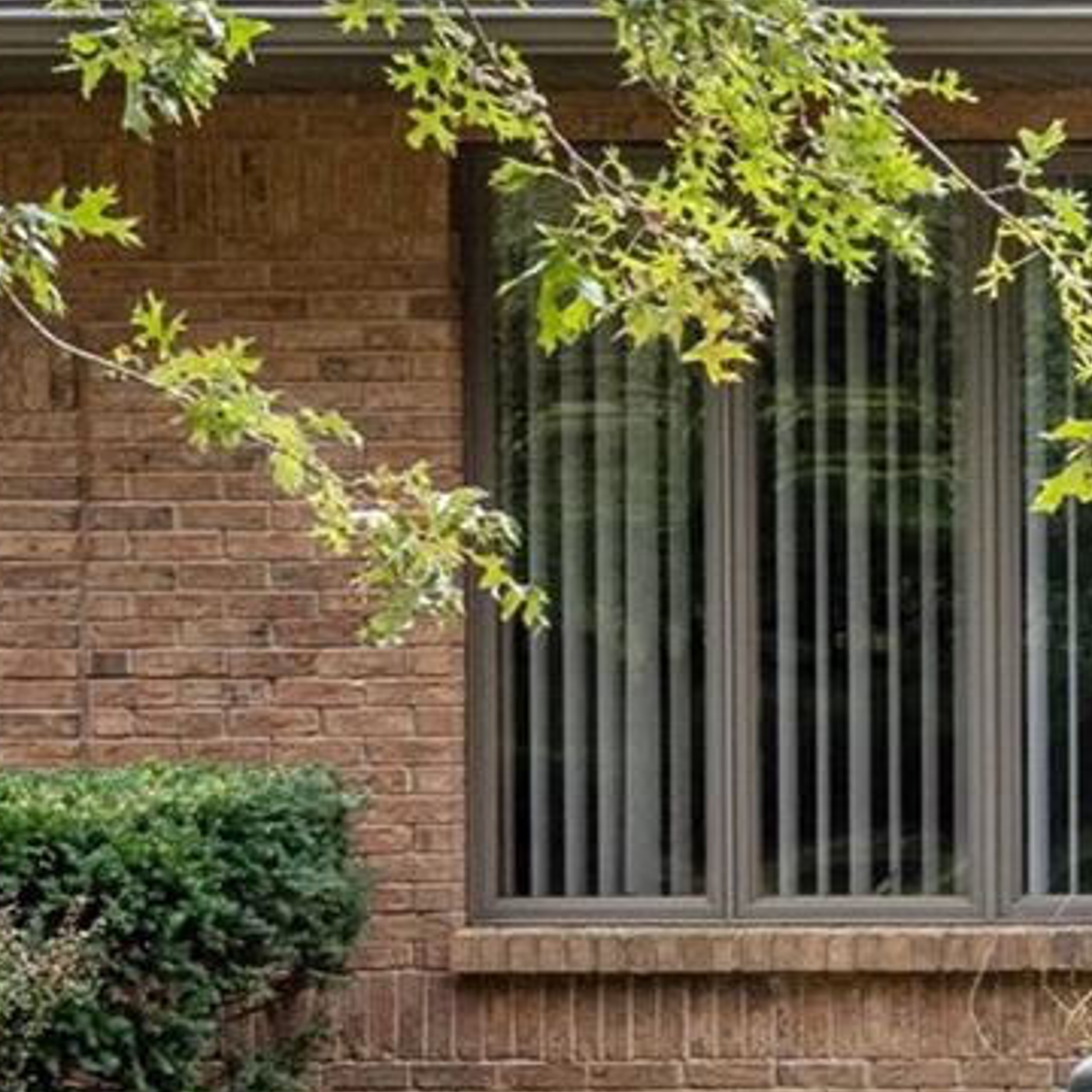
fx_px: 4854
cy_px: 567
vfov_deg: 12.8
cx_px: 2284
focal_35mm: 136
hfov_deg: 11.4
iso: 400
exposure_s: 1/125
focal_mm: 18
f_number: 8
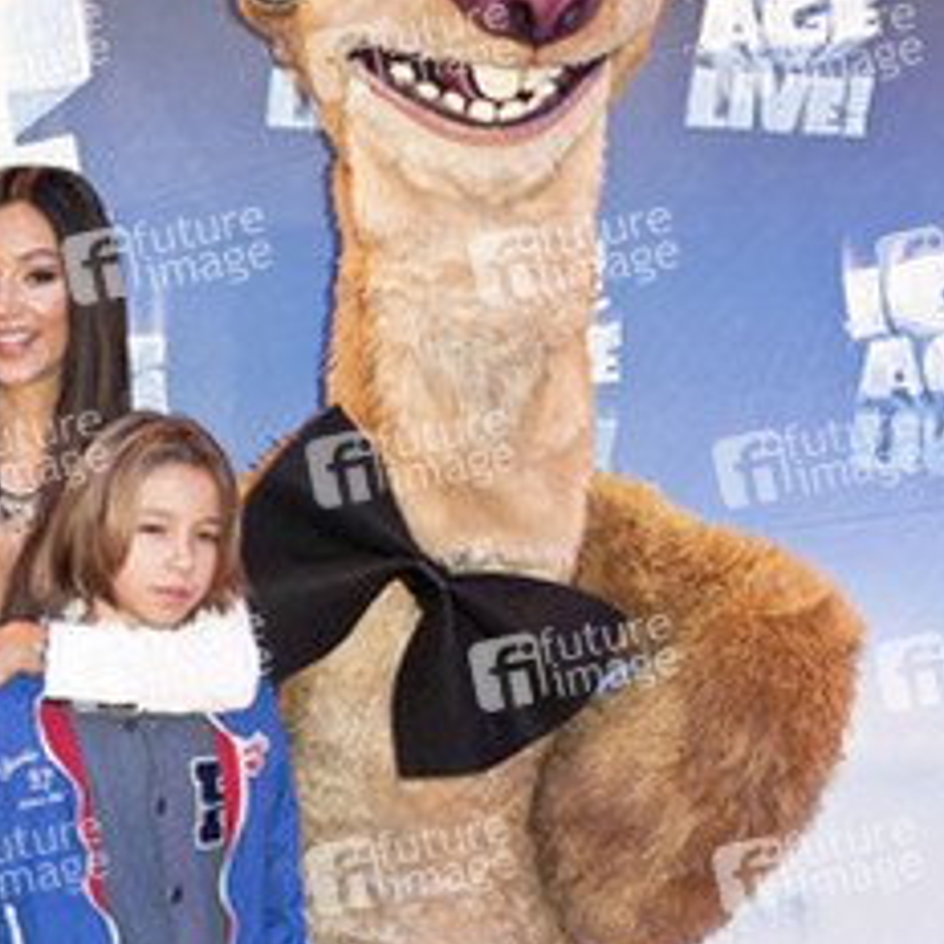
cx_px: 57
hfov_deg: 21.3
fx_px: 2437
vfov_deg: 21.9
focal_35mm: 79
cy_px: 562
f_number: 5.6
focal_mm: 48
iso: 1600
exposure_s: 1/200
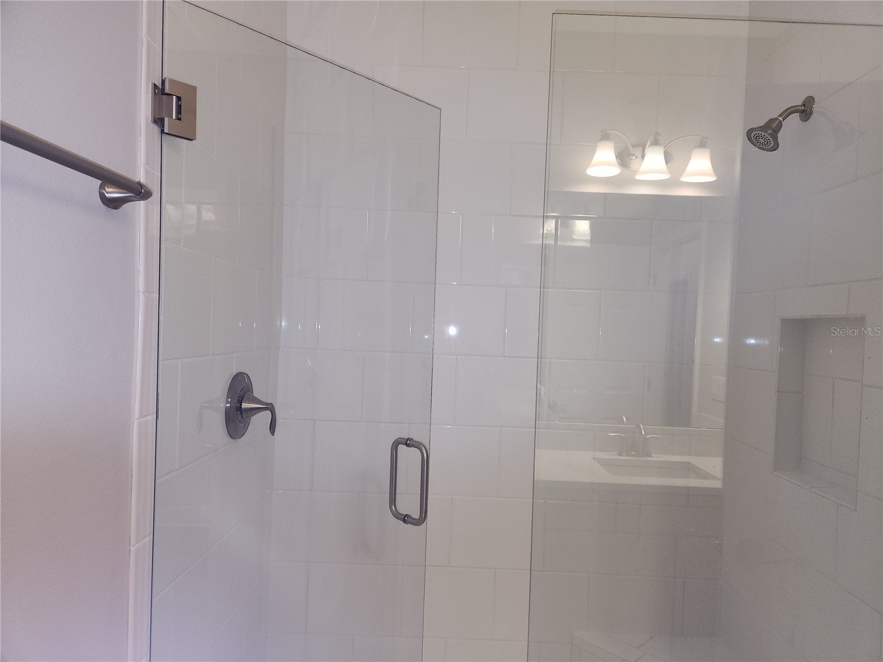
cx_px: 442
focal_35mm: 23
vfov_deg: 58.9
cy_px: 331
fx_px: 587
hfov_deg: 73.9
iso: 100
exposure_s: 1/60
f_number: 1.8
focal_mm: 5.4
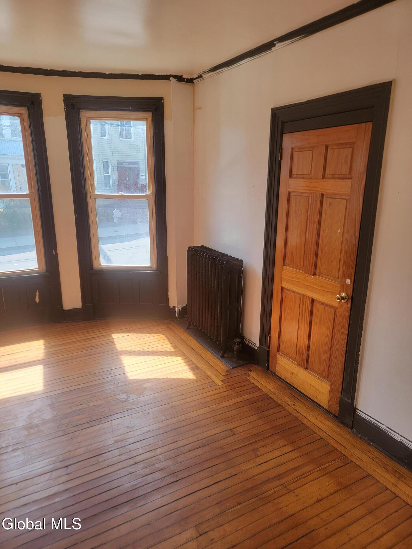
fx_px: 381
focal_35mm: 24
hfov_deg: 56.8
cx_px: 206
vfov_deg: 71.6
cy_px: 274
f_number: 1.8
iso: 25
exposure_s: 1/120
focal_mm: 6.7
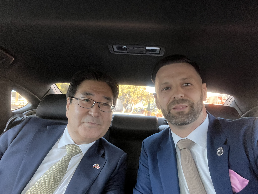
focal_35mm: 23
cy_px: 97
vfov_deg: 58.9
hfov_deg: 73.9
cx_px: 129
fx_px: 171
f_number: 2.2
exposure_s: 1/25
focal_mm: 2.71
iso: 400
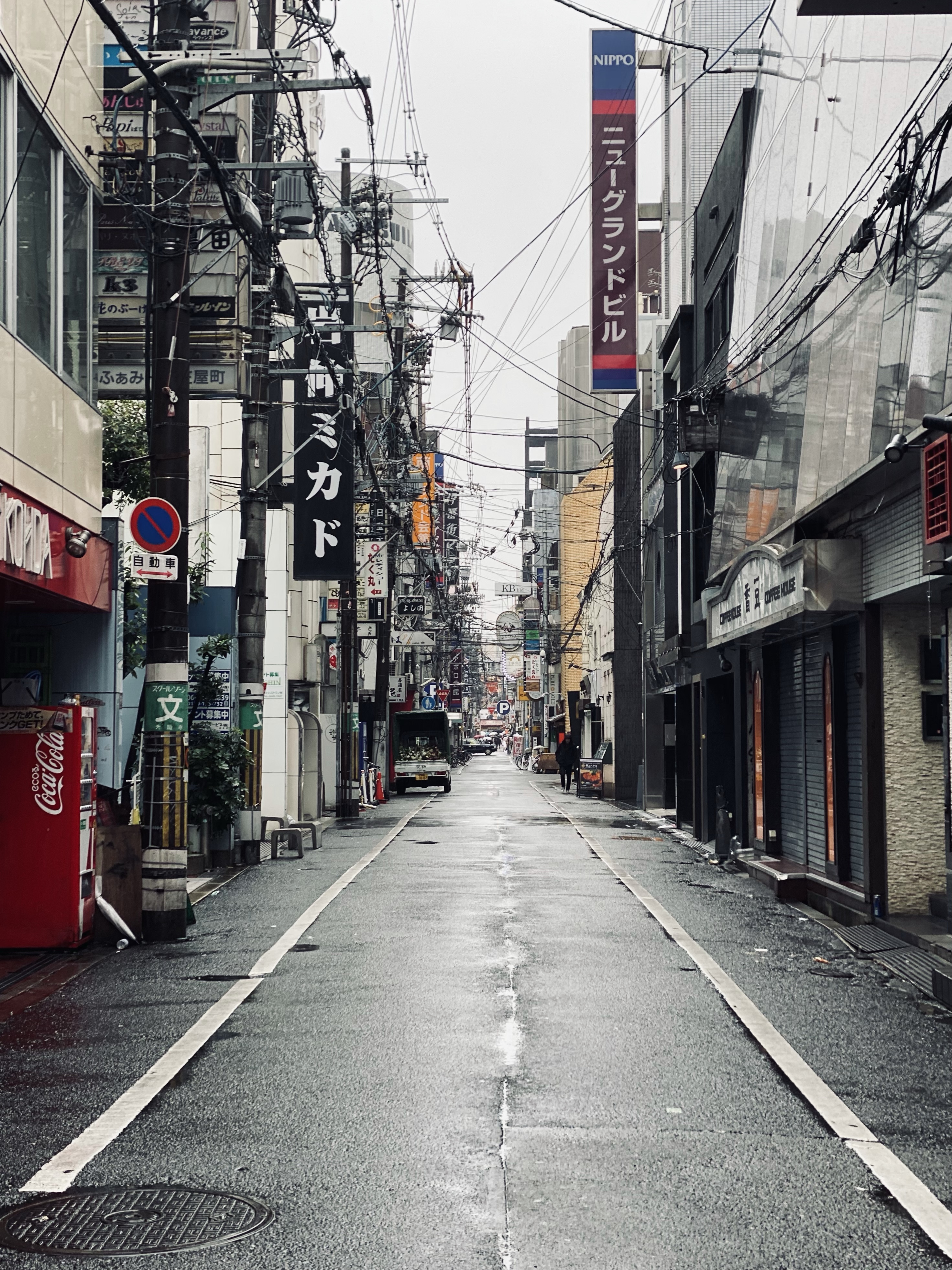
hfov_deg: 28.0
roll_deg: -0.4
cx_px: 476
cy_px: 635
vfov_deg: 36.8
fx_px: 1907
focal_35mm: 52
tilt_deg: +5.2
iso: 20
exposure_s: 1/131
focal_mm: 6
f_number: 2
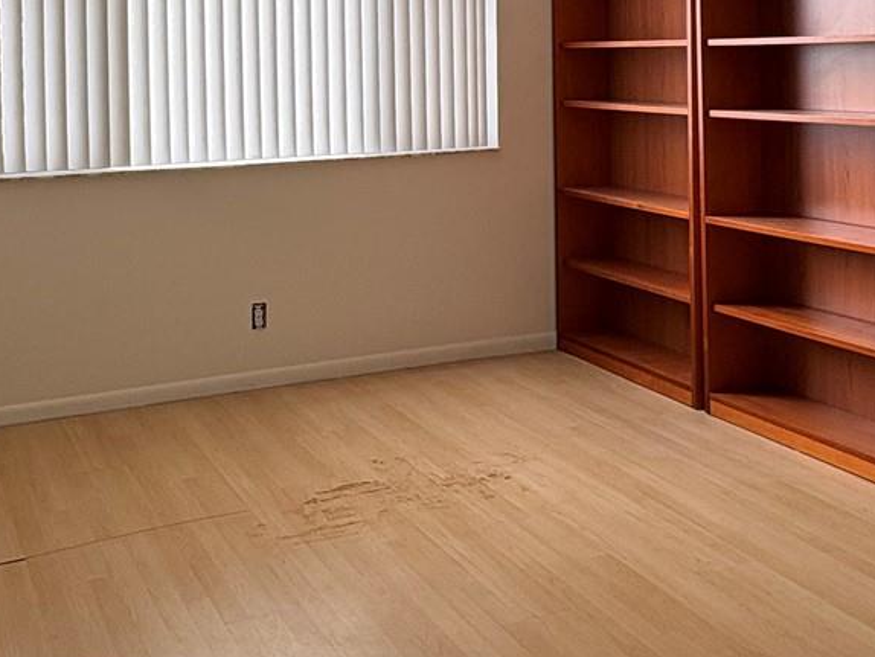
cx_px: 224
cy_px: 49
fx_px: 986
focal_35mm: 39
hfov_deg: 46.2
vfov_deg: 34.5
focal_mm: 2.22
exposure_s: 1/99
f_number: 2.2
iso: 40
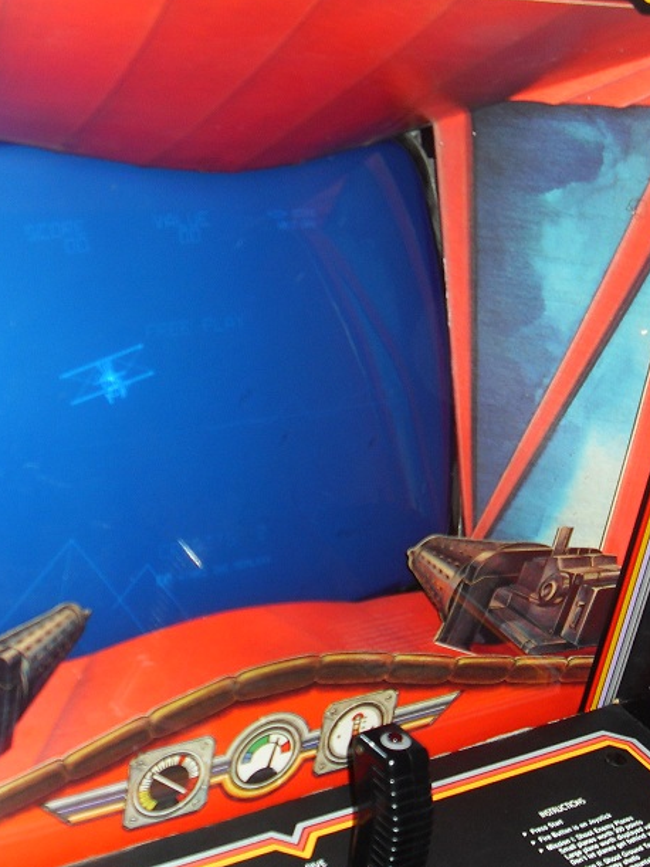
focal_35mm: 57
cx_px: 346
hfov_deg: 25.6
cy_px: 457
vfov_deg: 33.8
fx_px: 1428
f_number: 2.8
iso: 100
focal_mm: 6.3
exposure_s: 1/45
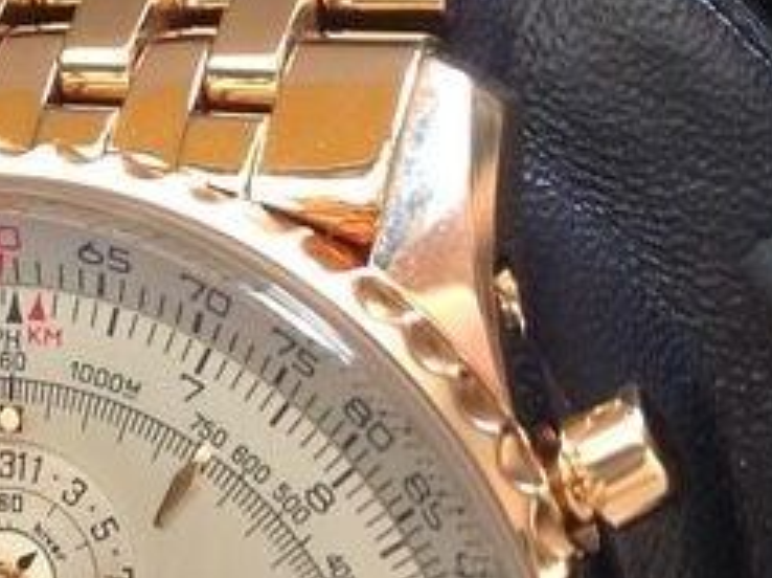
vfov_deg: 10.3
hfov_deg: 13.9
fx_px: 3164
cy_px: 708
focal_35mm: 142
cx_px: 176
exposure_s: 1/40
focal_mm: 4.28
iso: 50
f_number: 2.4
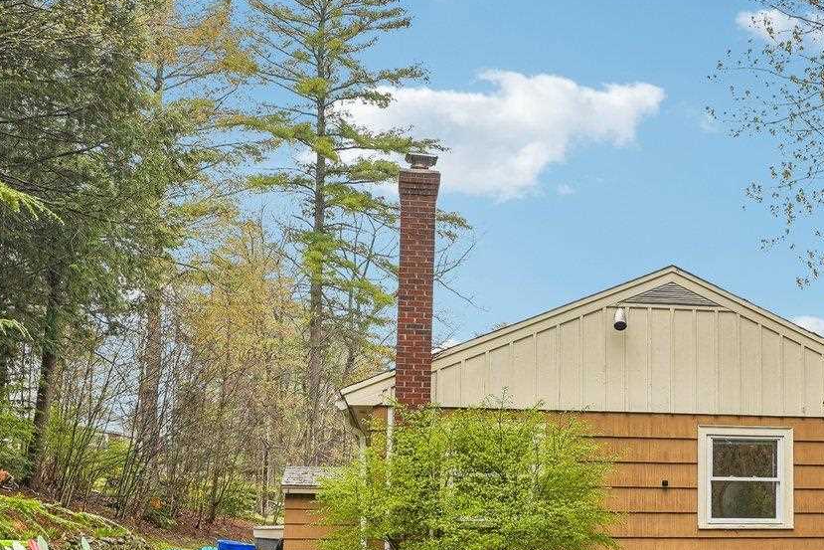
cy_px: 333
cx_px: 580
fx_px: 961
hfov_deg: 45.3
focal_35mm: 42
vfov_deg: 31.8
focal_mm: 17
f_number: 8
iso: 100
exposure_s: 1/30
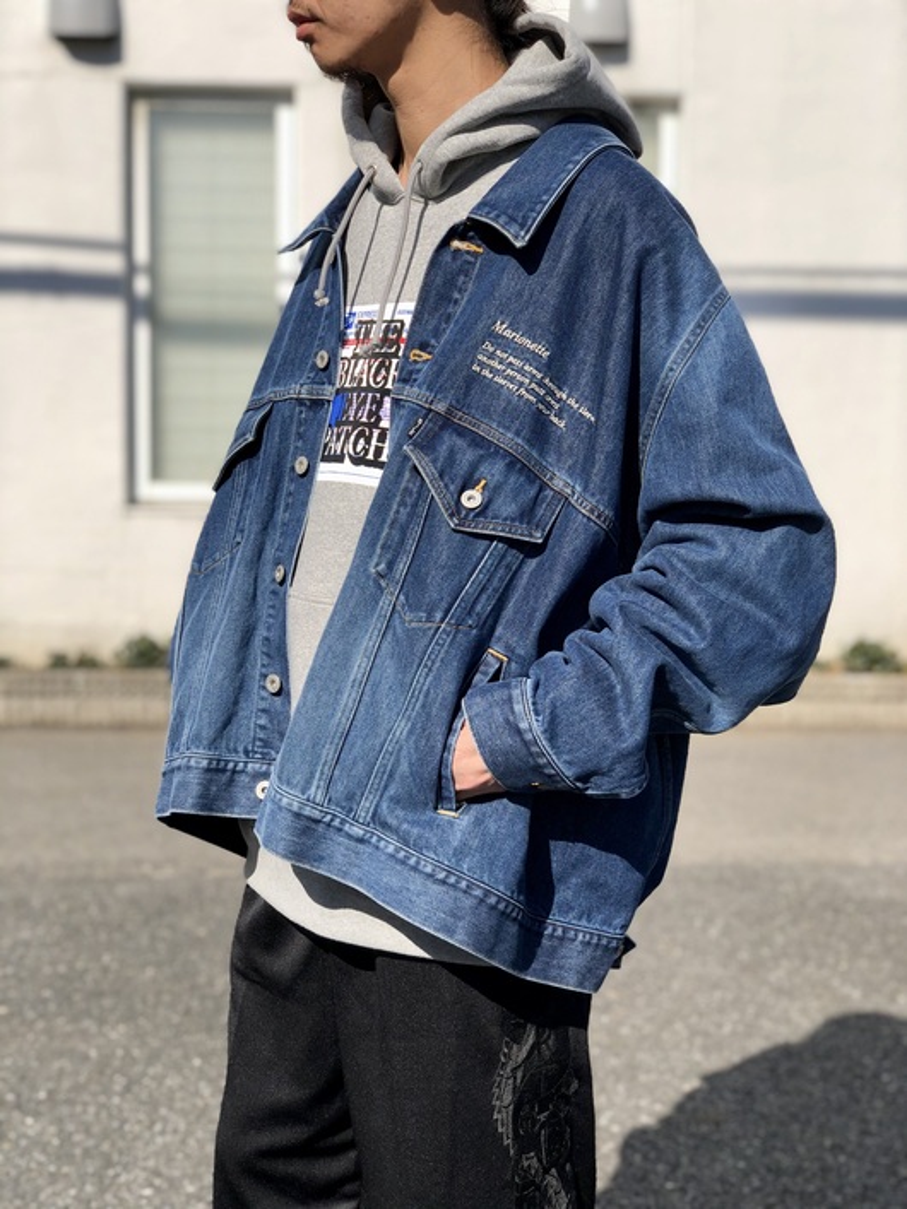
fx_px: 1817
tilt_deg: -4.6
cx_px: 454
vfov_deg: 36.8
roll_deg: +0.0
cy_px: 604
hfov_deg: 28.0
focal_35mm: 52
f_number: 2.4
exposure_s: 1/1143
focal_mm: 6
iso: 16
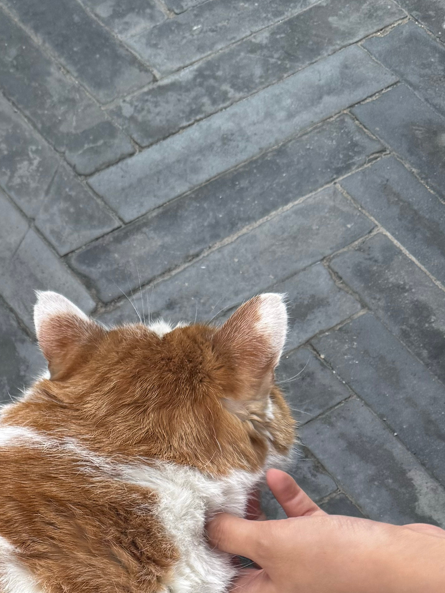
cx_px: -49
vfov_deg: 24.4
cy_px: 716
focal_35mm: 72
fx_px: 1234
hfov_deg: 19.5
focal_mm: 6.76
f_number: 1.78
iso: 64
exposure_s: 1/153
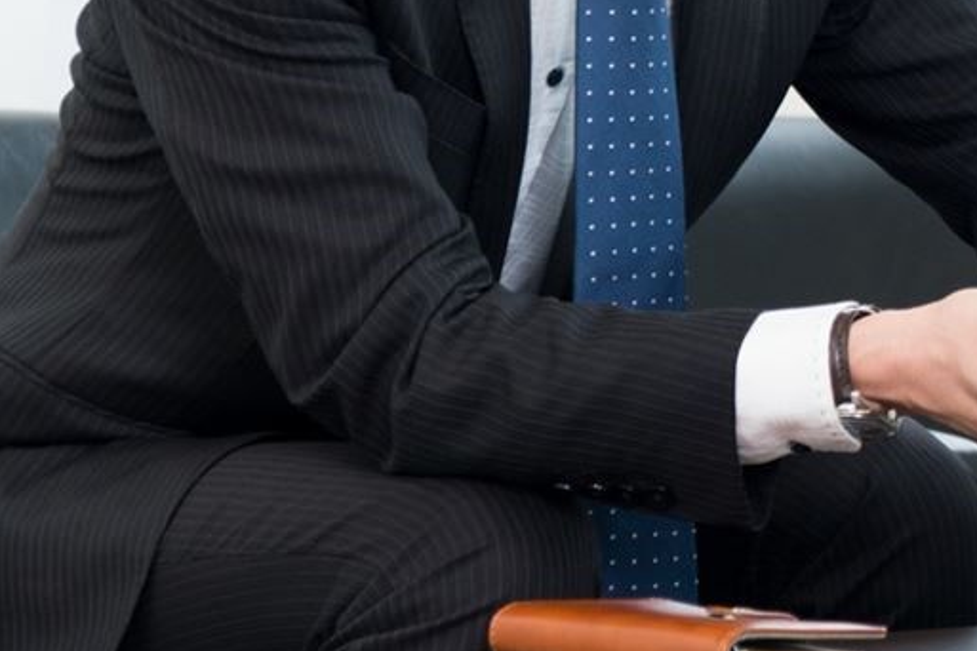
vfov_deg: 6.6
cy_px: -255
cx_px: 1476
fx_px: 5590
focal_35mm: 206
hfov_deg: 9.7
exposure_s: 1/125
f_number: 3.5
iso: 400
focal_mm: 55
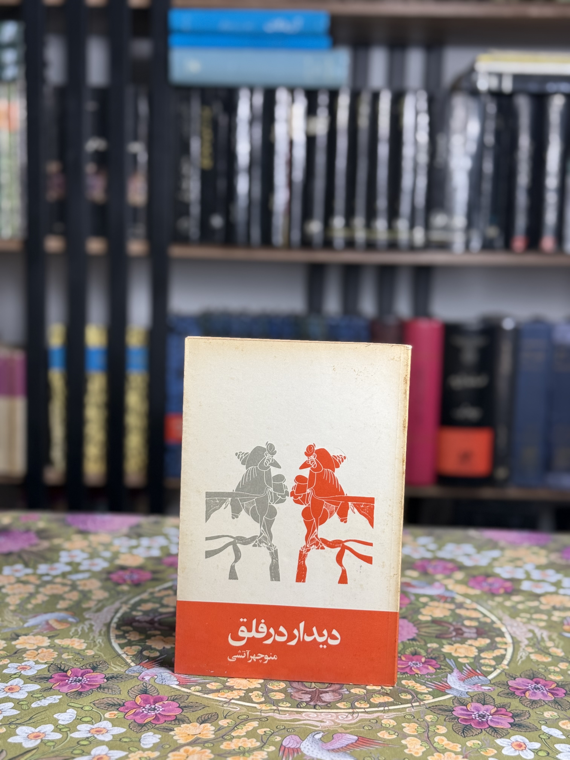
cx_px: 285
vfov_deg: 39.7
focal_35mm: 48
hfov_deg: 30.3
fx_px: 1054
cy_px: 380
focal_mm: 6.76
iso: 80
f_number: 1.78
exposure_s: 1/100
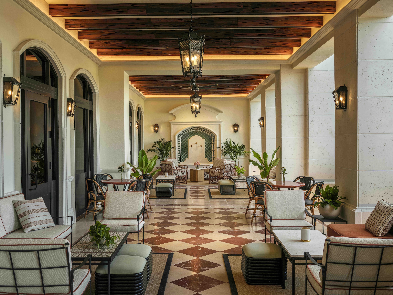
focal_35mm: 35
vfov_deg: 40.7
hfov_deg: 52.6
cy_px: 148
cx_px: 196
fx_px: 397
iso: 320
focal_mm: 44
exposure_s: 1/15
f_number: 16
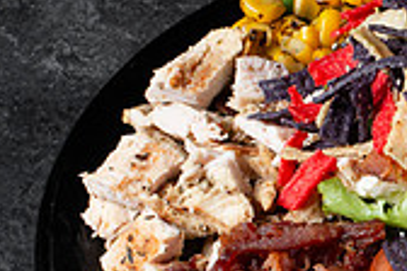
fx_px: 2057
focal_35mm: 182
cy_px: 226
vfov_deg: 7.5
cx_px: 499
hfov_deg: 11.1
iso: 250
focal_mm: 50
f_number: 14
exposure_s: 1/200
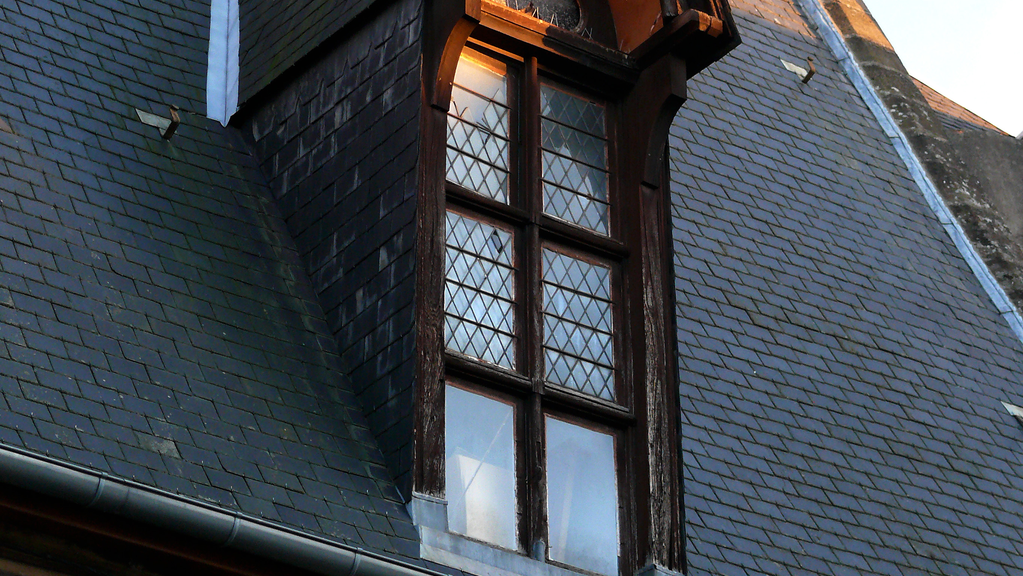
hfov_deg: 14.1
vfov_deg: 8.0
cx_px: 511
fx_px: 4123
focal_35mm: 152
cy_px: 152
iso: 200
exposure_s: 1/100
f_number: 3.2
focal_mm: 22
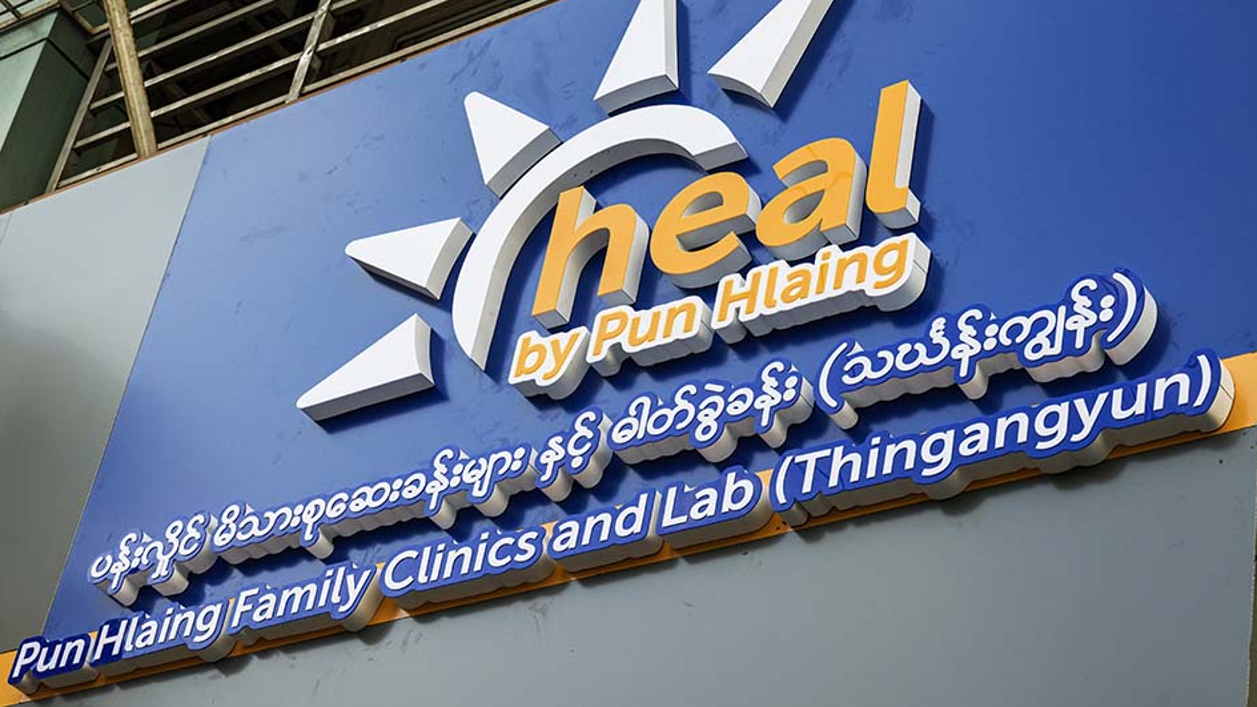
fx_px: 2166
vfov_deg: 18.5
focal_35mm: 65
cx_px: 621
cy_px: 321
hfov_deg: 32.4
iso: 320
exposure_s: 1/250
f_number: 8
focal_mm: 61
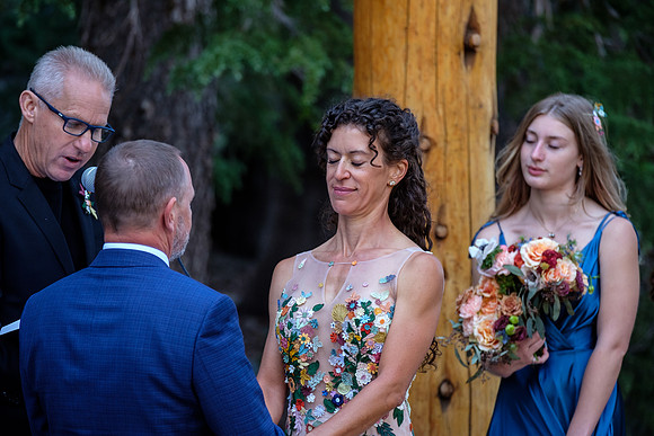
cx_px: 327
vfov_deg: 6.8
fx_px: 3670
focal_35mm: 202
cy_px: 218
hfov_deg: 10.2
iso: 1000
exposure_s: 1/105
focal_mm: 134.4
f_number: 3.6
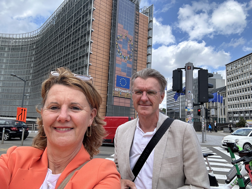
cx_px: 126
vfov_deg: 58.9
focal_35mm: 23
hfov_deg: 73.9
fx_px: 167
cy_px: 94
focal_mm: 2.69
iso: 25
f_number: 1.9
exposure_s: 1/552
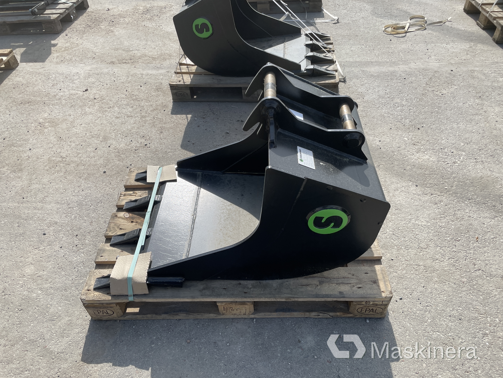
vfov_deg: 53.1
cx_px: 252
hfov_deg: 67.3
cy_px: 189
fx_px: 378
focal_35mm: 26
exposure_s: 1/2451
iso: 32
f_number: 1.6
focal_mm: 4.2
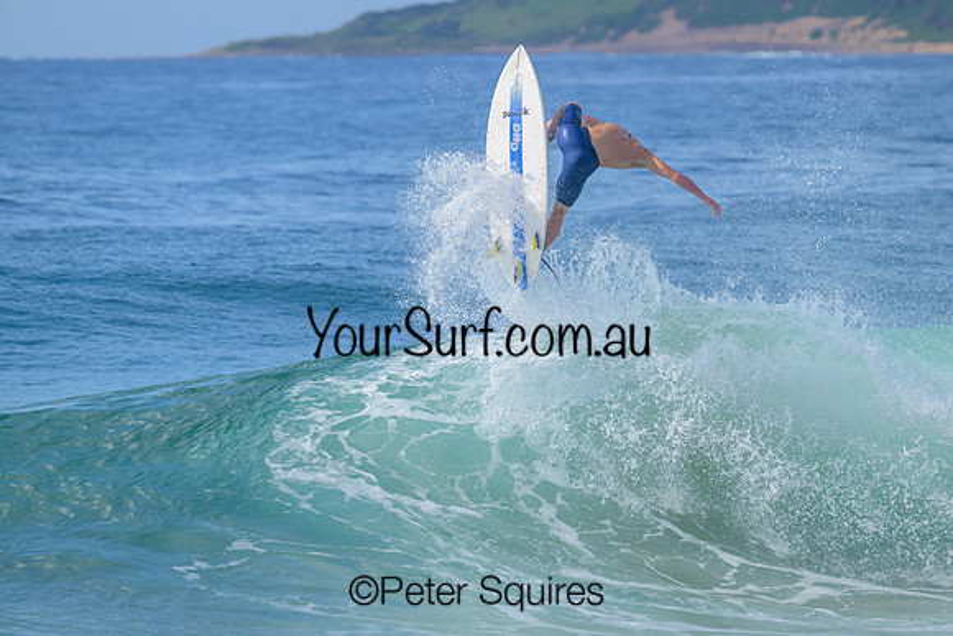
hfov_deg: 3.7
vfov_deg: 2.5
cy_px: 318
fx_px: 14827
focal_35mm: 560
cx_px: 476
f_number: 11
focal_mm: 560
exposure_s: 1/2000
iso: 800
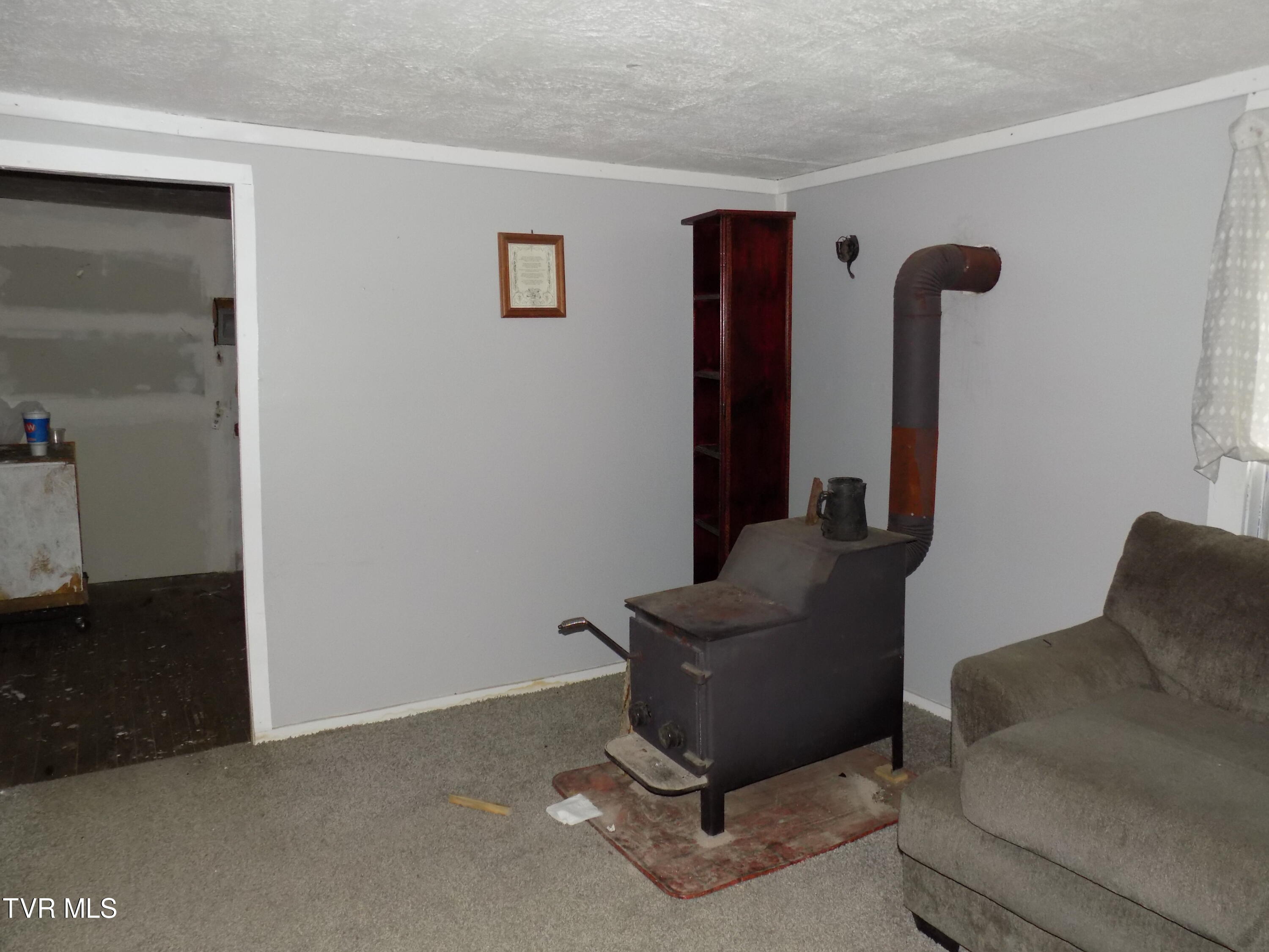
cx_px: 634
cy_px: 476
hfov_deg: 71.6
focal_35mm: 24
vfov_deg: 56.8
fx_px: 880
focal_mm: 4.3
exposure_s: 1/30
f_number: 3.1
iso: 220
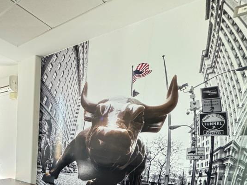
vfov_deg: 45.8
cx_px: 14
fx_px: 193
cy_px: 171
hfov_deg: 54.6
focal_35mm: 27
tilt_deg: -9.0
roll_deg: -1.2
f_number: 2.2
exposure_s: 1/60
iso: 800
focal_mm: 2.22
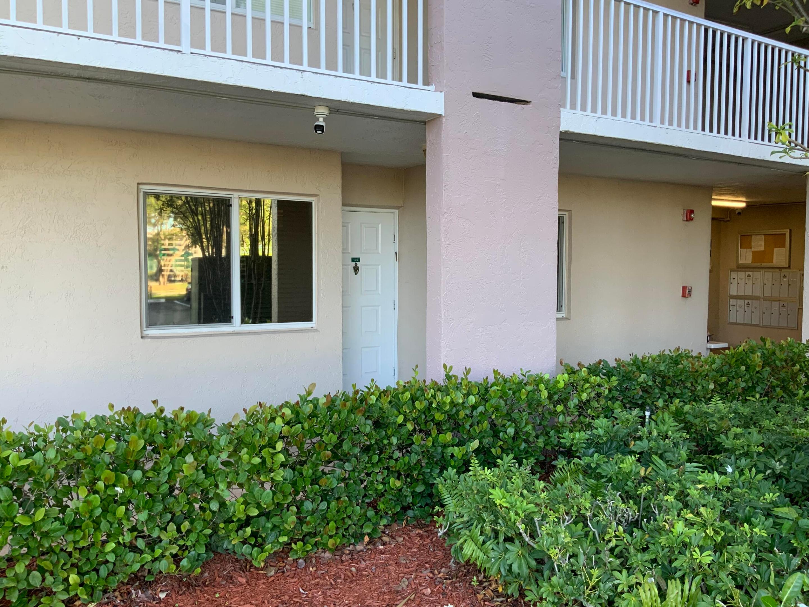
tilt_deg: -4.1
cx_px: 404
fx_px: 678
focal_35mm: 29
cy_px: 304
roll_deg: +0.9
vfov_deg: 48.2
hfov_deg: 61.7
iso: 40
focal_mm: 3
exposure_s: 1/120
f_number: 1.8
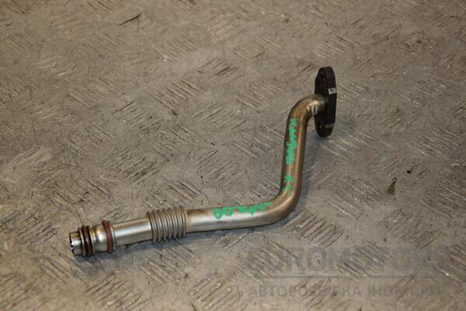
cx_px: 233
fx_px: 1204
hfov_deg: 21.9
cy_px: 156
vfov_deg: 14.7
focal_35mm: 93
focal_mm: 62
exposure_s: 1/200
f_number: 6.3
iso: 800
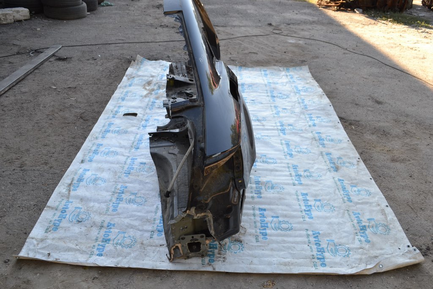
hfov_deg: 57.2
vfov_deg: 40.0
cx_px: 216
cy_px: 144
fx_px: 397
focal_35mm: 33
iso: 220
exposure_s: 1/125
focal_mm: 22
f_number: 5.6
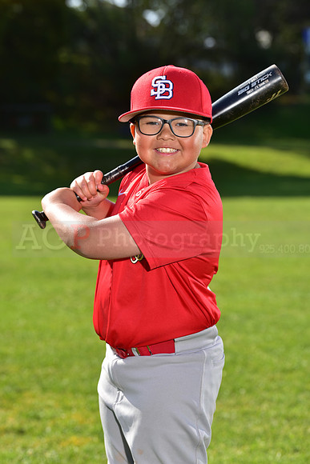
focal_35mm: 120
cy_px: 232
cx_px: 155
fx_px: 1549
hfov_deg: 11.4
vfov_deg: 17.1
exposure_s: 1/250
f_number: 5.6
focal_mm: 120
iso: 80
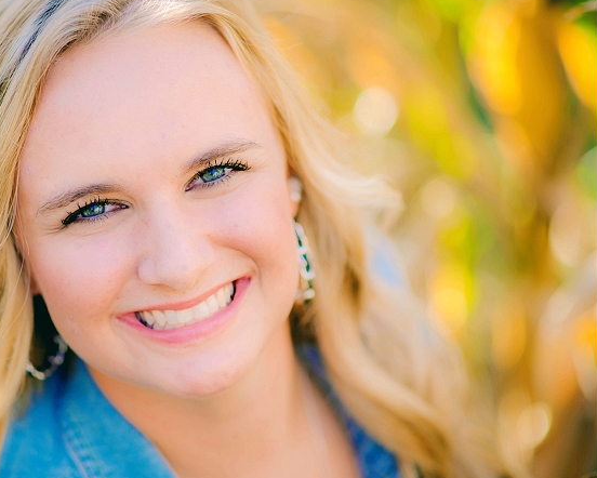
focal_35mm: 111
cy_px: 244
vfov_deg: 13.9
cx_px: 186
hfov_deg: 17.2
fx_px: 1962
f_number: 2
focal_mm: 85
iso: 200
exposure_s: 1/500
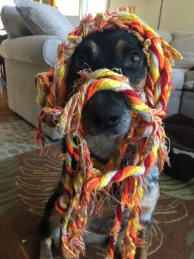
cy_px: 130
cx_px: 97
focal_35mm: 29
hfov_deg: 48.2
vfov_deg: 61.7
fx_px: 217
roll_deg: -4.8
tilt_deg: -16.9
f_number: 2.2
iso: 125
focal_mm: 4.15
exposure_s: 1/30
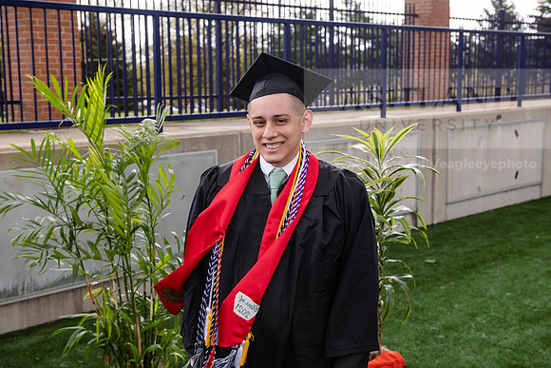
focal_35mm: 52
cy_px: 184
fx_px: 796
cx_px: 276
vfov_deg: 26.0
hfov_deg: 38.2
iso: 320
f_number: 5.6
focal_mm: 52
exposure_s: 1/200
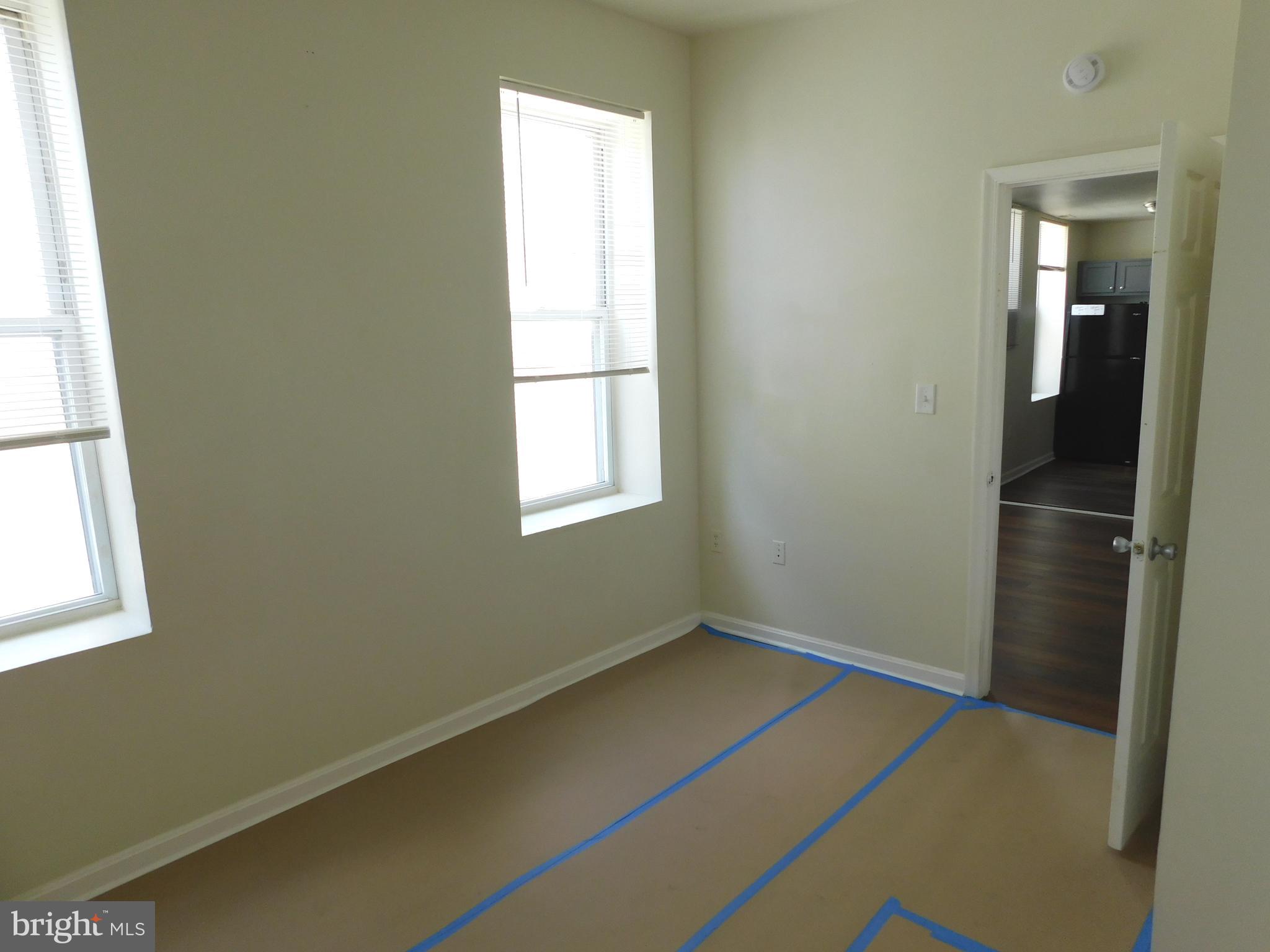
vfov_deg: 58.9
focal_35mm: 23
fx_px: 844
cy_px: 476
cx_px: 635
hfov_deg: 73.9
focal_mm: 4
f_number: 3
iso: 125
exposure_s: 1/125
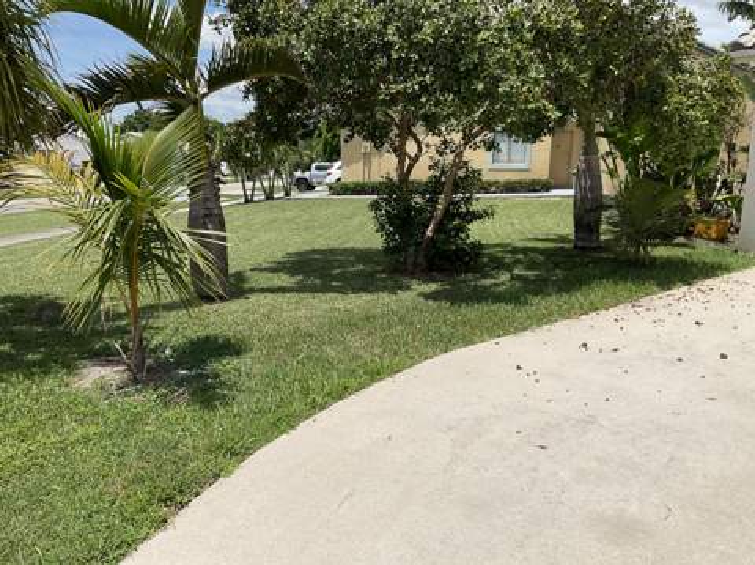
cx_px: 378
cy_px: 282
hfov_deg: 61.7
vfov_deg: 48.2
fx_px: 632
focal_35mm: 29
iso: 20
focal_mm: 3
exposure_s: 1/3534
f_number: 1.8
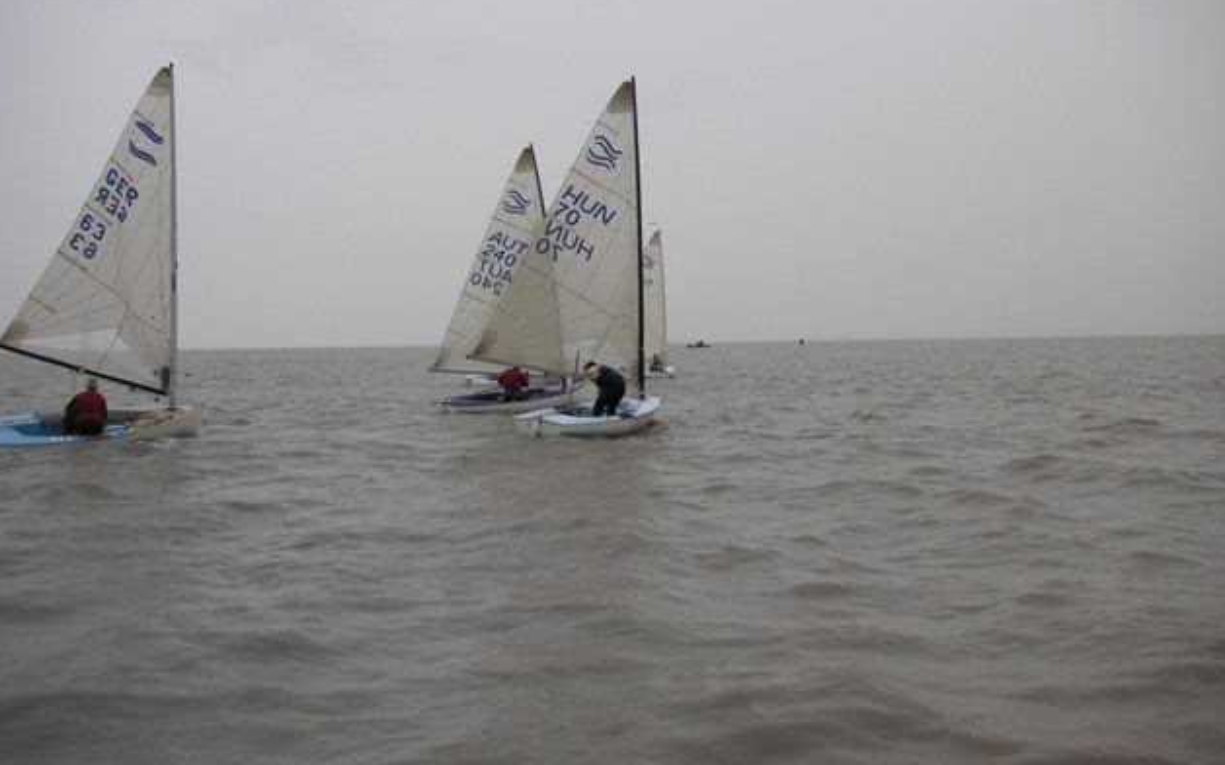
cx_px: 607
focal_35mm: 40
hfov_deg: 49.3
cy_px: 301
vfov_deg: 31.9
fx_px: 1335
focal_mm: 6.1
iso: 50
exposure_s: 1/350
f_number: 2.8
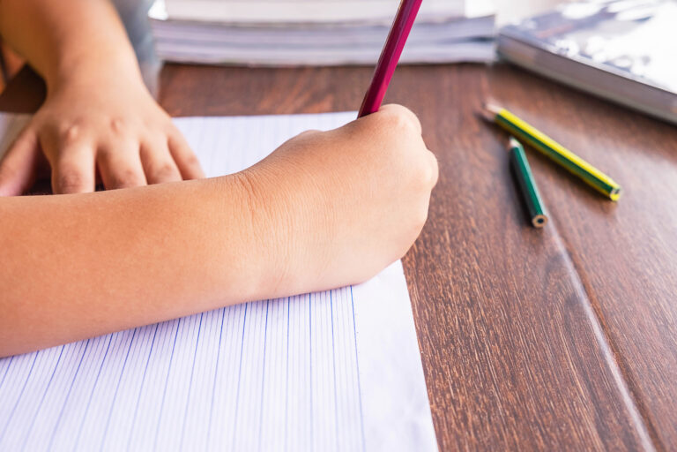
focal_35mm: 42
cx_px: 338
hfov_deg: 46.4
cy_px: 226
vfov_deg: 31.9
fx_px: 790
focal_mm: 27.7
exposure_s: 1/280
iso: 400
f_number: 4
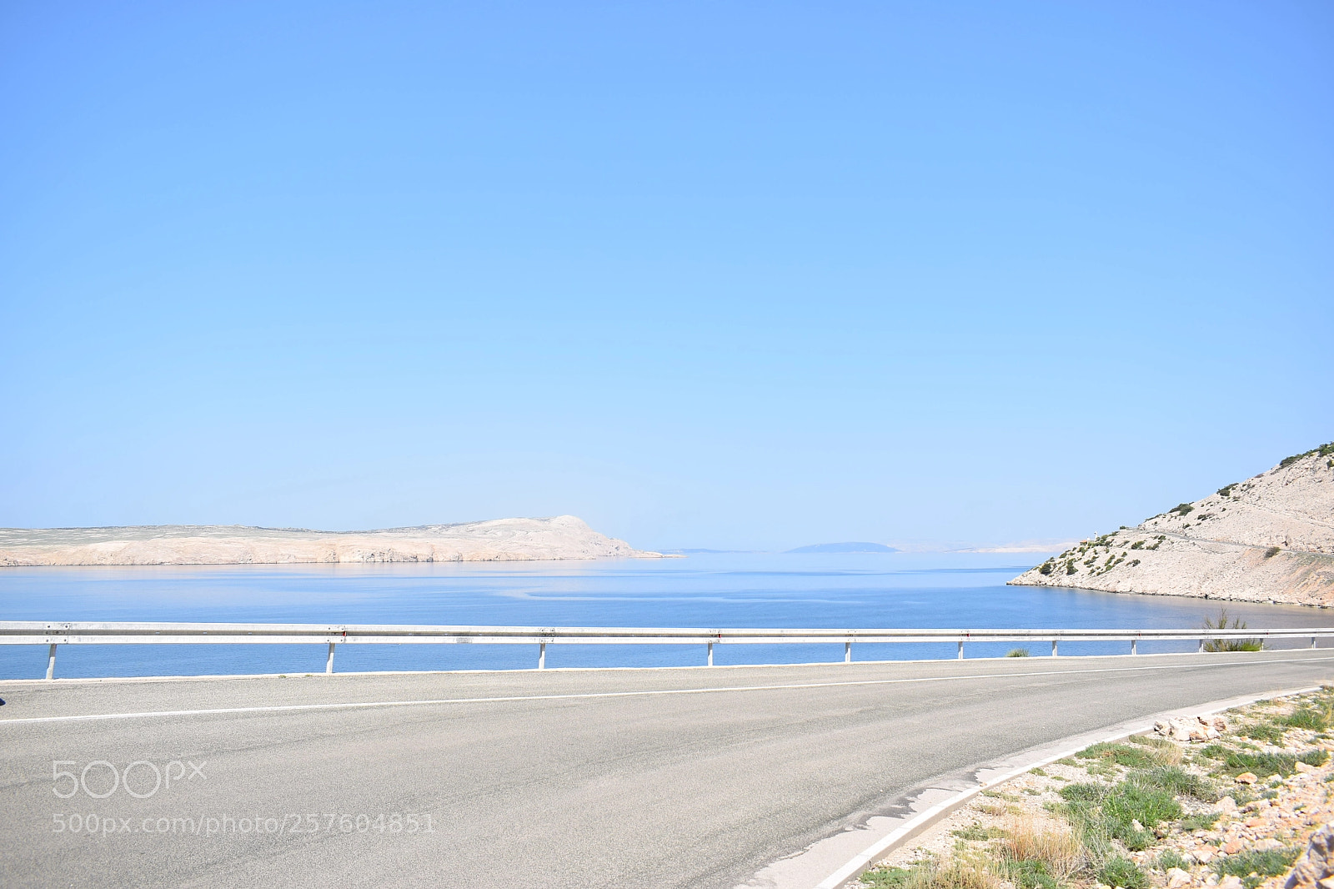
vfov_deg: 47.9
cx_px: 667
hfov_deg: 67.4
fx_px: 1000
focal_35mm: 27
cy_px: 444
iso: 100
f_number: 5.6
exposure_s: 1/400
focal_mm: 18
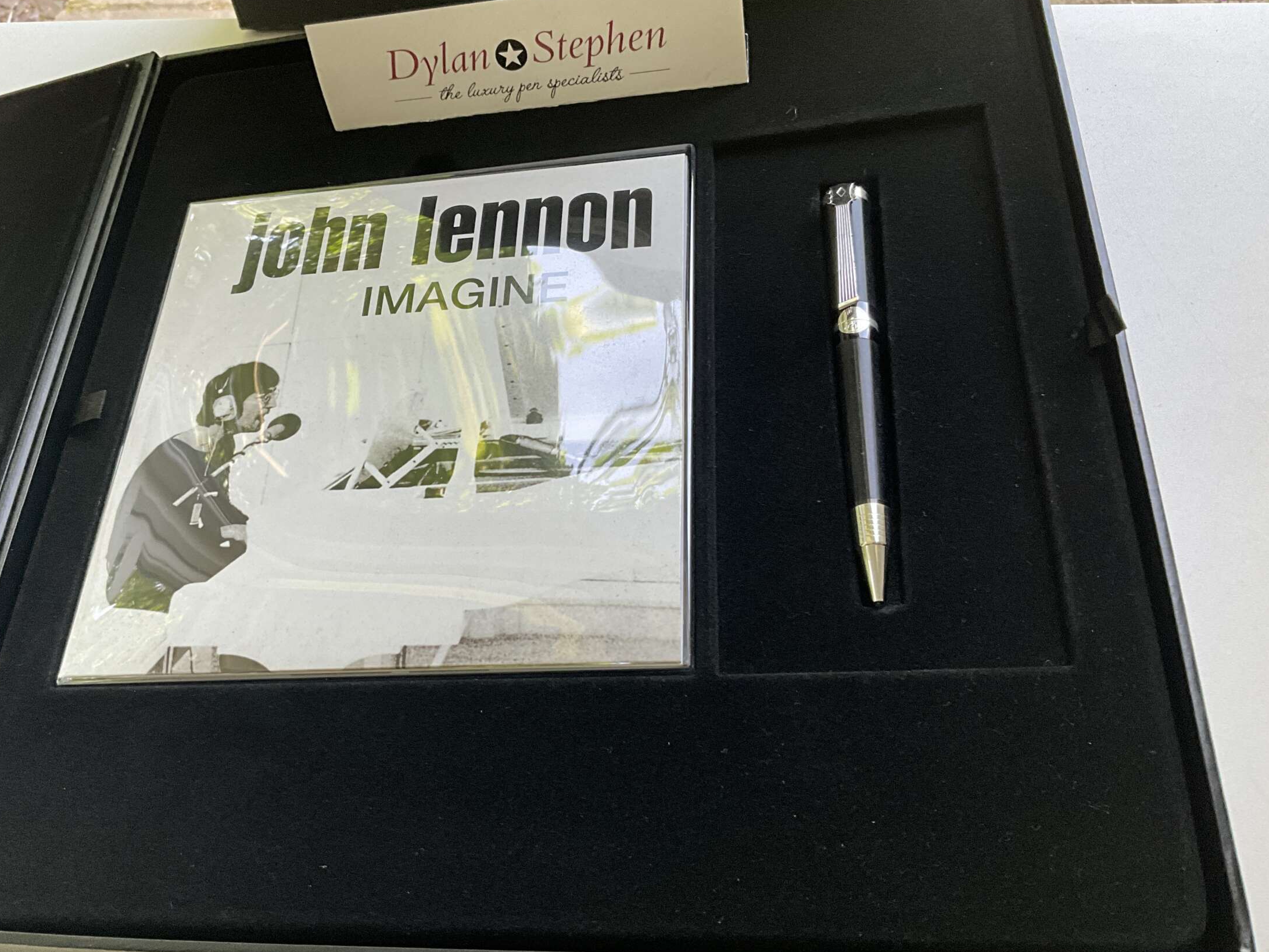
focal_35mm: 34
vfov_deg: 41.8
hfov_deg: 53.8
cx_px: 550
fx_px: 1246
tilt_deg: -56.1
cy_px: 438
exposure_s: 1/115
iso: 64
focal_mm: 3
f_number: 1.8
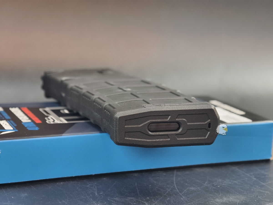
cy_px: 102
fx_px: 671
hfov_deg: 23.0
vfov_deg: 17.4
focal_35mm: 85
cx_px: 136
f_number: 2.67
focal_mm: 22.48
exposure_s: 1/12
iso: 791
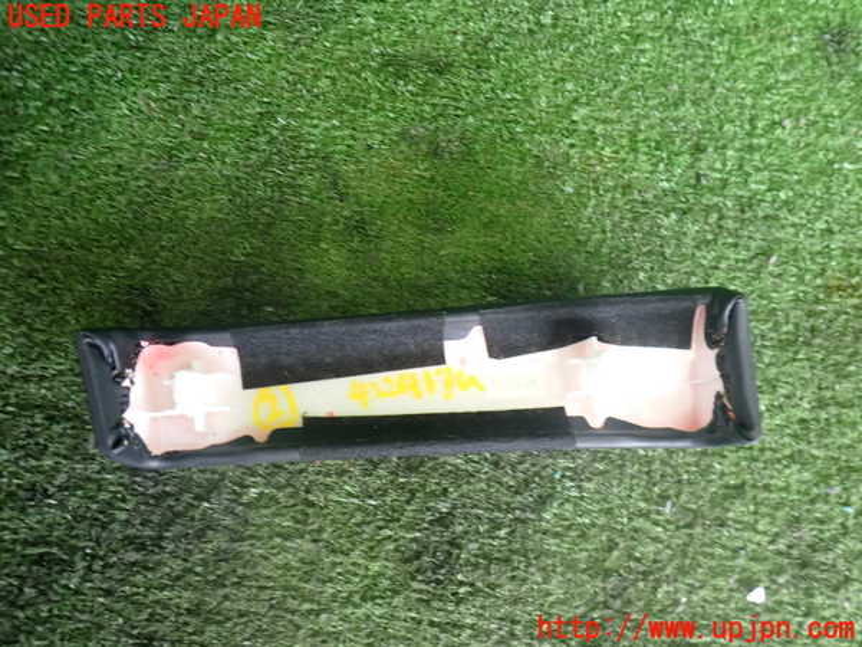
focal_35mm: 30
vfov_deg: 46.8
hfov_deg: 60.0
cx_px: 431
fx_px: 747
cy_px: 324
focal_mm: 5.4
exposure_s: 1/30
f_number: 2.3
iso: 200
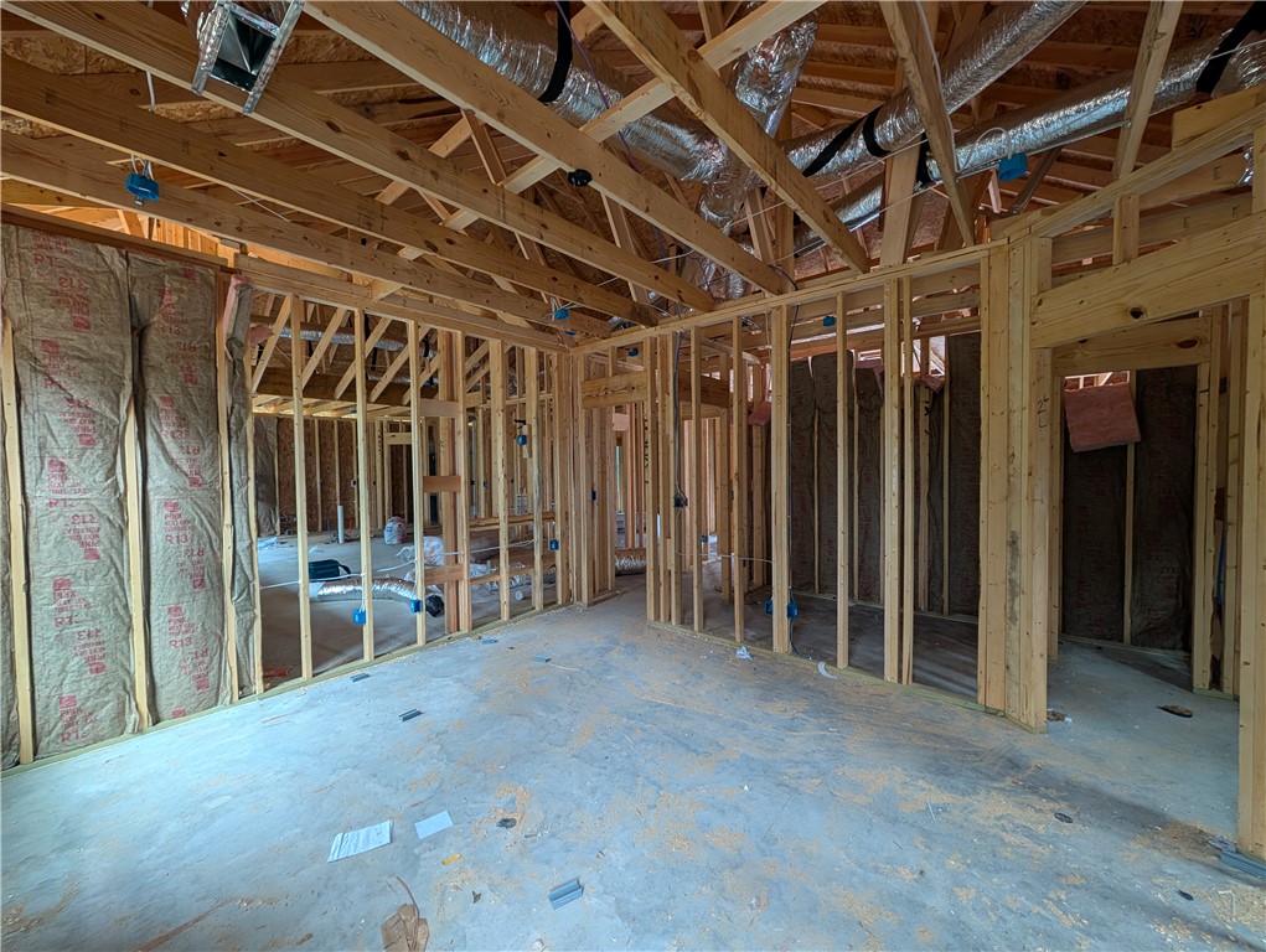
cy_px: 476
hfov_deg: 110.5
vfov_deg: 94.6
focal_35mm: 12
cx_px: 633
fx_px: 439
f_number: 1.7
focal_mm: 2.02
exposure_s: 1/32.6
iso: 165
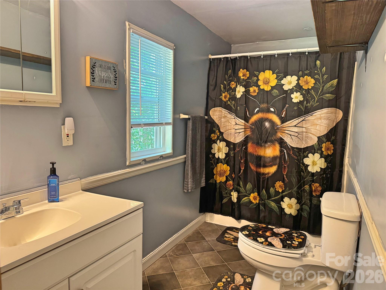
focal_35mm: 24
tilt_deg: -7.0
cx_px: 193
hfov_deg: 71.6
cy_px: 145
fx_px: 268
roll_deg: -1.2
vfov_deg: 56.8
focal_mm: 6.76
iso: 500
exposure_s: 1/60
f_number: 1.78
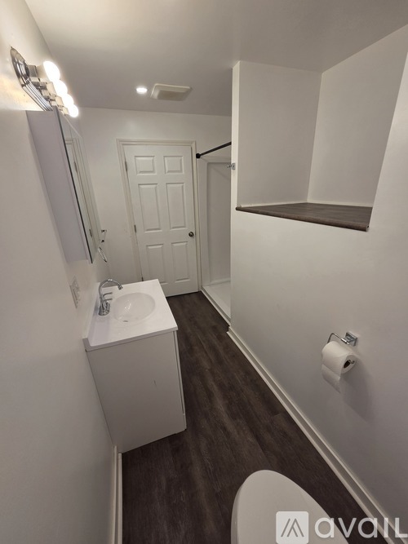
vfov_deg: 106.2
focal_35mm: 13
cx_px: 204
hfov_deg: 89.9
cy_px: 272
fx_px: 204
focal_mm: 2.2
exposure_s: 1/120
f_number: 2.2
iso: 80
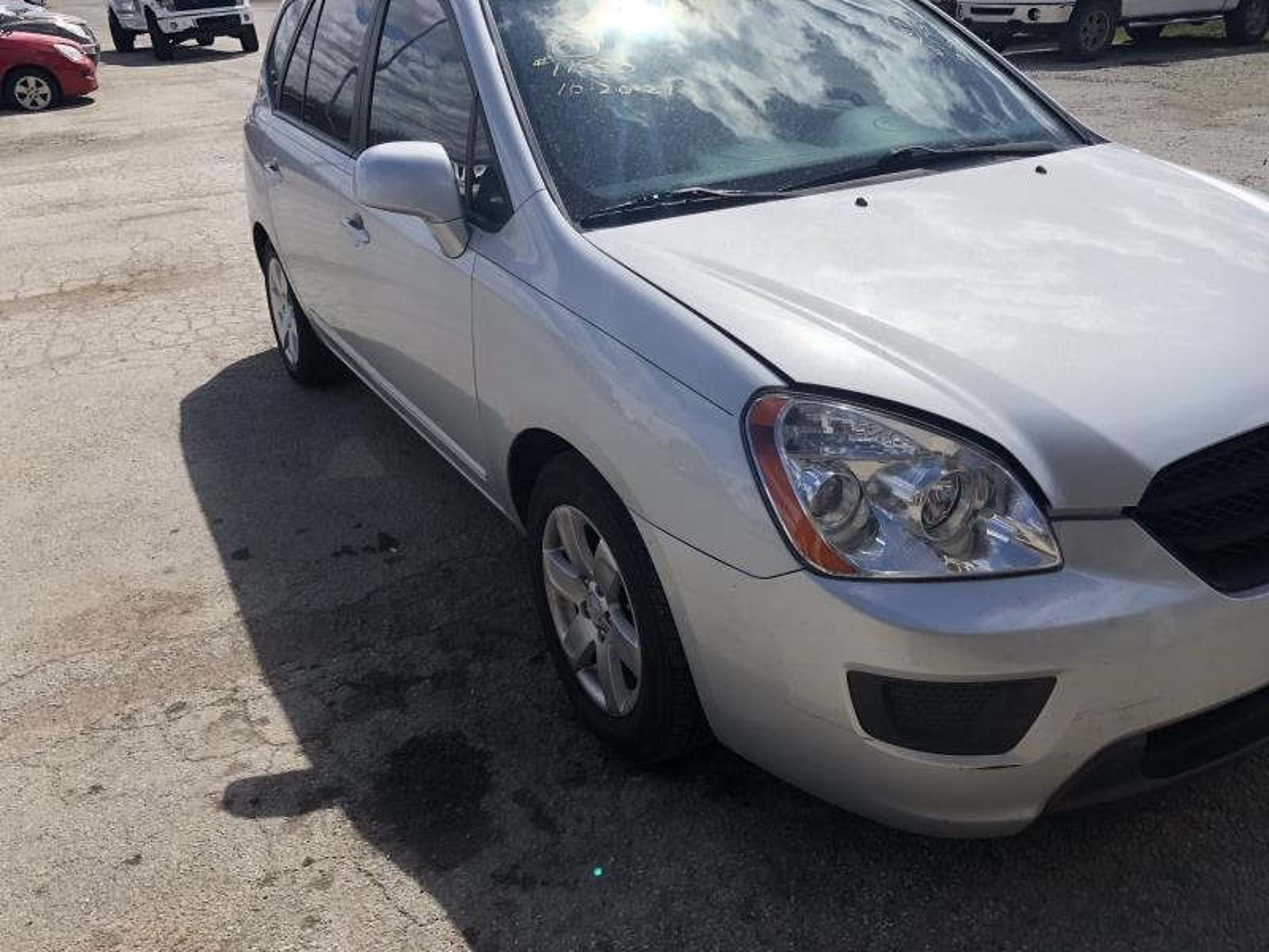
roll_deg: +4.2
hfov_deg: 63.4
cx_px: 634
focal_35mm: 28
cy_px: 476
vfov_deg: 49.7
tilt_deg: -26.6
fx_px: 1026
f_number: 1.8
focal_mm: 3.99
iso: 20
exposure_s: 1/3436
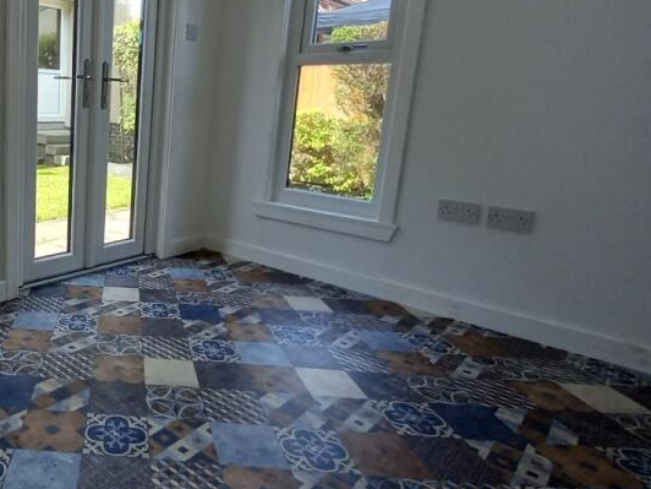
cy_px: 203
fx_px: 470
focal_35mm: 25
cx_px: 76
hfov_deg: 59.9
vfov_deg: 54.6
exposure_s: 1/120
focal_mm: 1.13
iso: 50
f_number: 2.2
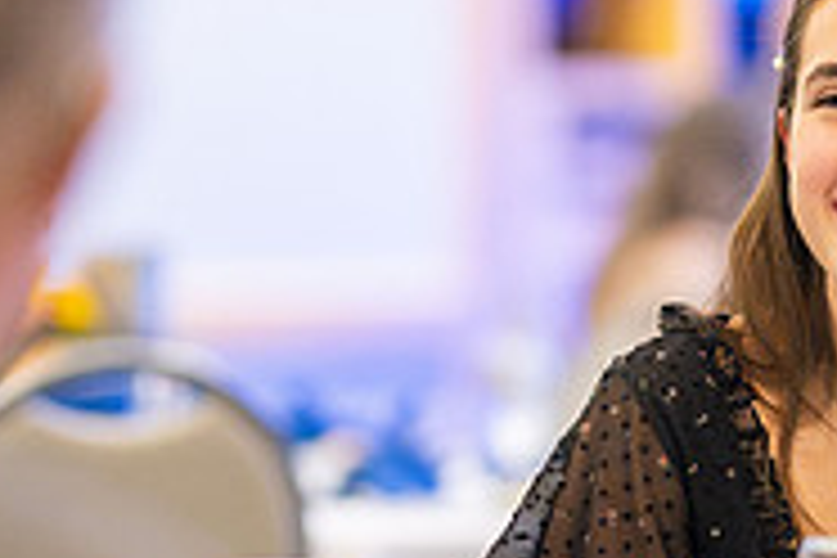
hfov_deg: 6.3
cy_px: 200
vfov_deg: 4.2
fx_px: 7602
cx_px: 490
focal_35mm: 327
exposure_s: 1/500
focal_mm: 105
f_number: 1.4
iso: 6400
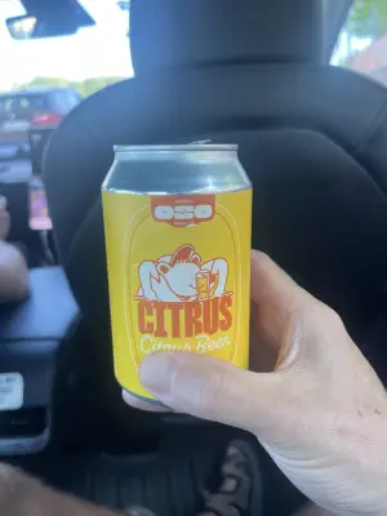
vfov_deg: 67.3
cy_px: 258
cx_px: 194
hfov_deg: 53.1
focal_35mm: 26
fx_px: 388
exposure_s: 1/121
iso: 100
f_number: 1.6
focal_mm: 5.1
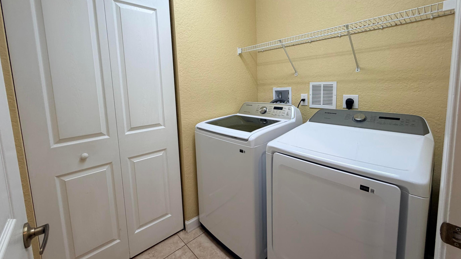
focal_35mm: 16
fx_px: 196
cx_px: 236
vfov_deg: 66.6
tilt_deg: -6.2
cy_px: 108
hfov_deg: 99.3
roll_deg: +3.1
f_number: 2.2
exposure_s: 1/120
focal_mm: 2.22
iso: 125
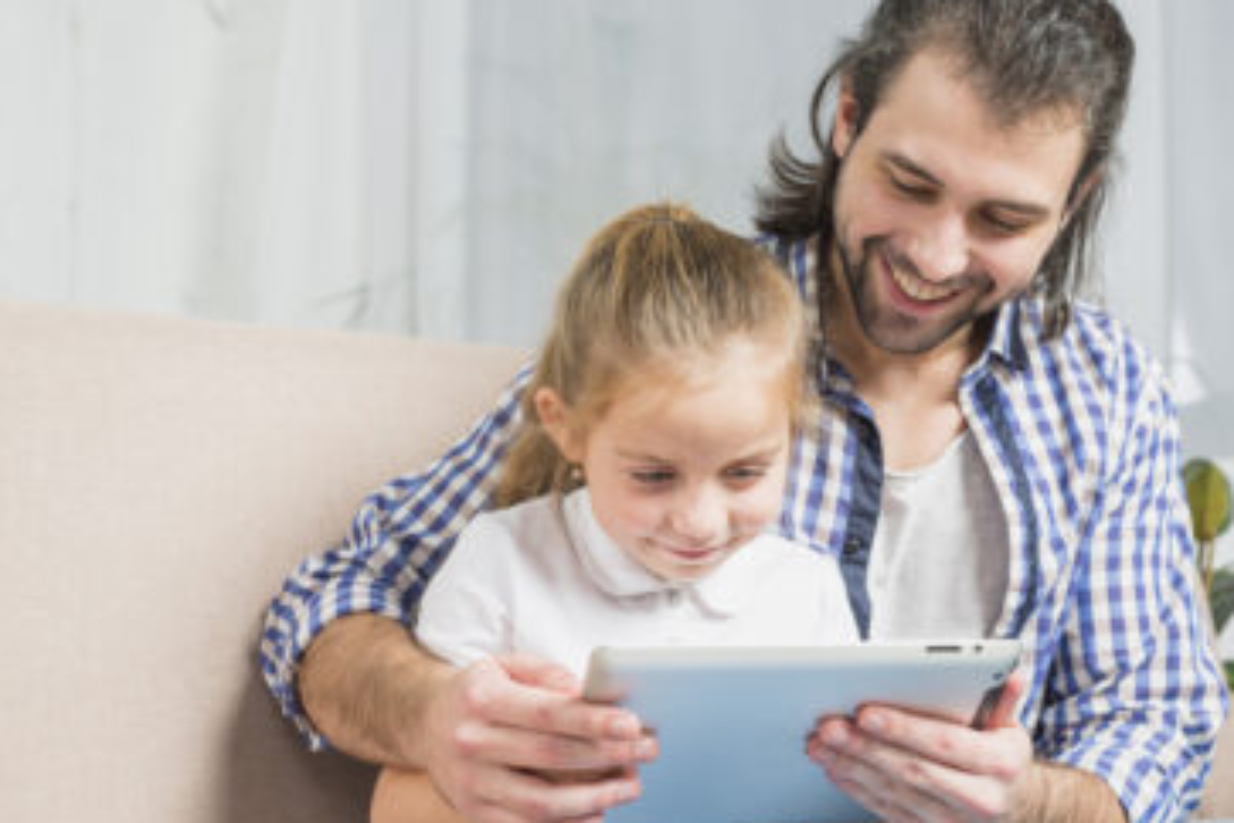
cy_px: 439
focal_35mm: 64
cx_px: 673
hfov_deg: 31.4
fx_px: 2194
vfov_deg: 21.2
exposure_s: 1/160
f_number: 5.6
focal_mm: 50
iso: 125
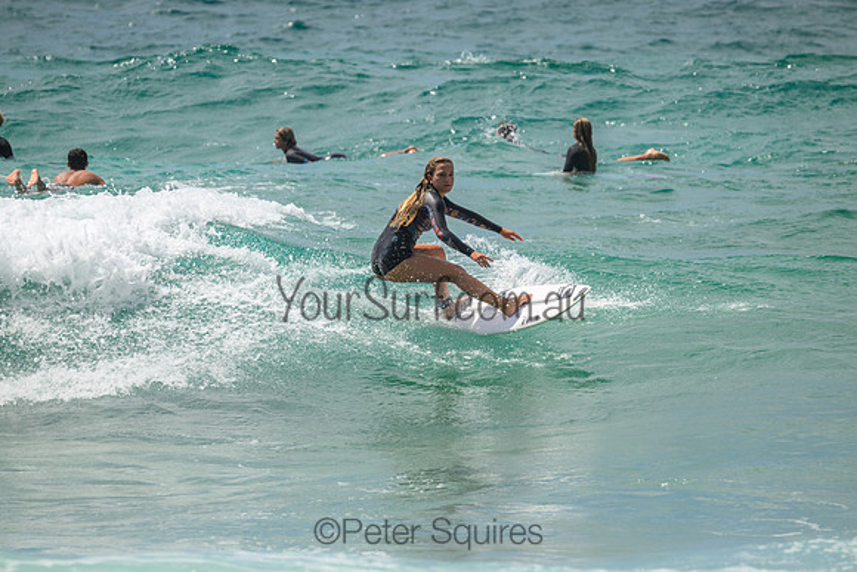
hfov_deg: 3.7
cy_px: 286
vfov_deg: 2.5
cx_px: 428
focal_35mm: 550
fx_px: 13096
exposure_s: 1/2000
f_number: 11
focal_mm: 550
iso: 560
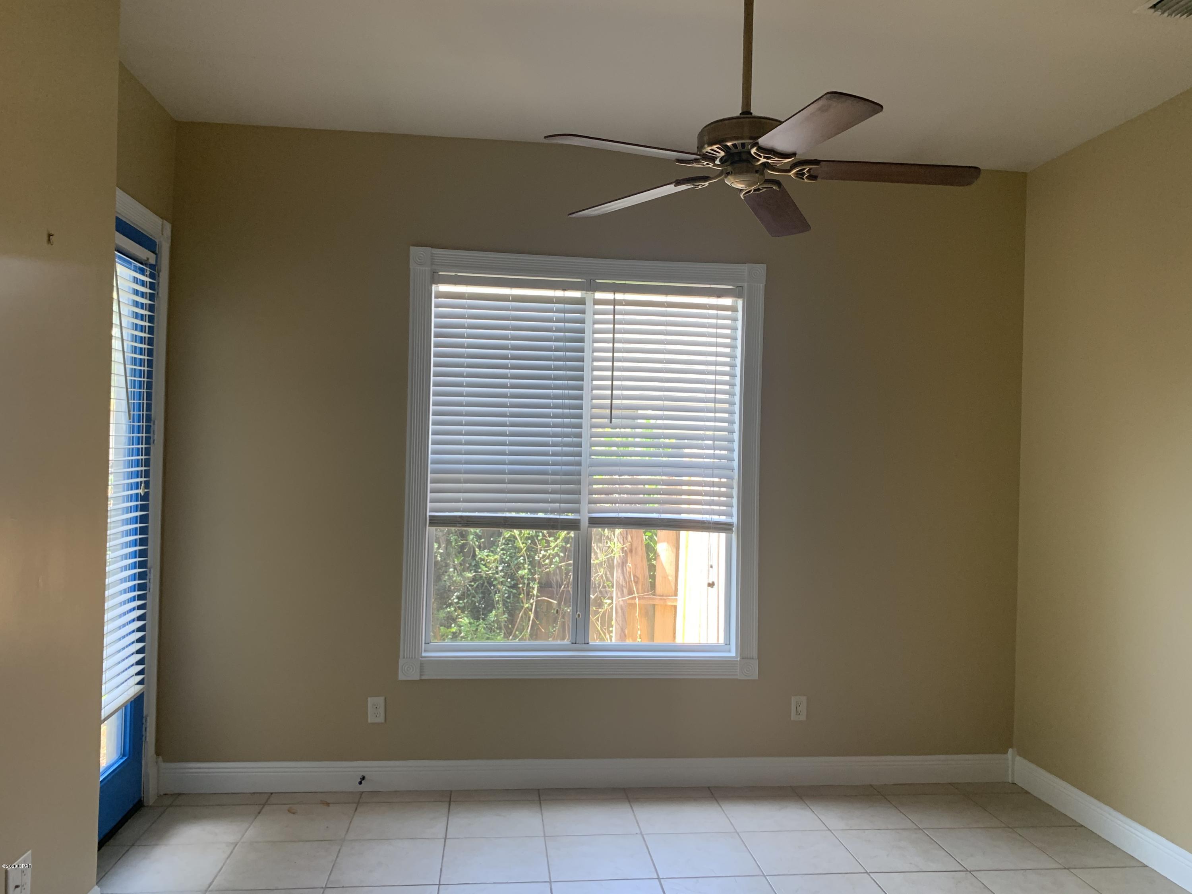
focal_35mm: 26
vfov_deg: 53.1
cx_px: 596
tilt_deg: -0.6
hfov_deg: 67.3
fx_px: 895
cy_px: 447
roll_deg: -1.8
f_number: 1.8
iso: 100
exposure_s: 1/120
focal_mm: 4.25
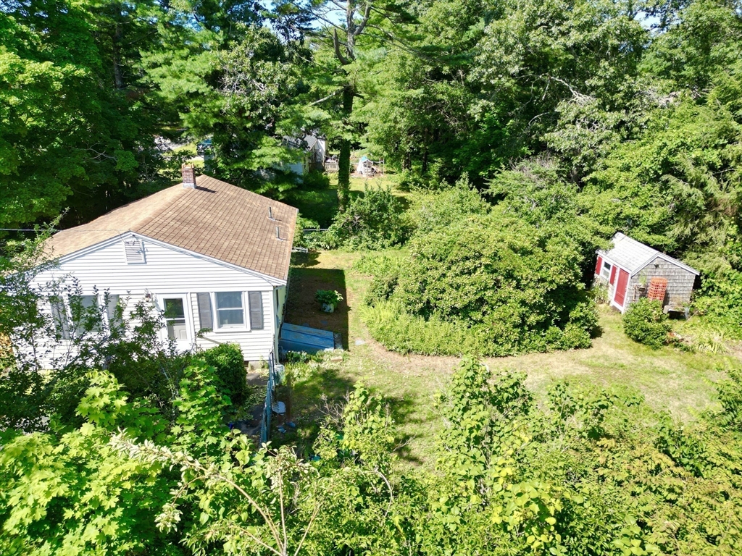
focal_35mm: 24
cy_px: 278
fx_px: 514
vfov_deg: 56.8
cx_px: 371
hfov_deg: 71.6
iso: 100
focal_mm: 6.72
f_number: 1.7
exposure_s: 1/1250
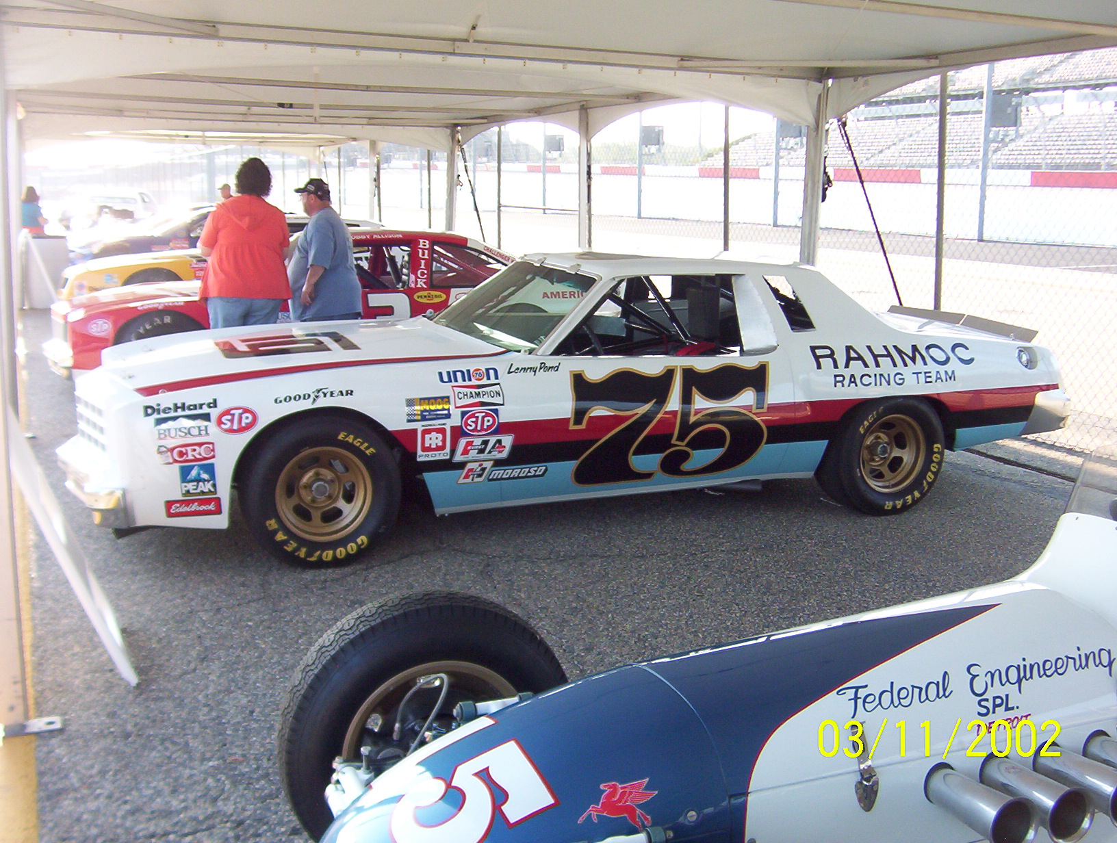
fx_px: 1164
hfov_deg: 51.2
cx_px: 558
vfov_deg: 39.8
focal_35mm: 36
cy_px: 422
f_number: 2.76
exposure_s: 1/248
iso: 100
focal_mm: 5.54
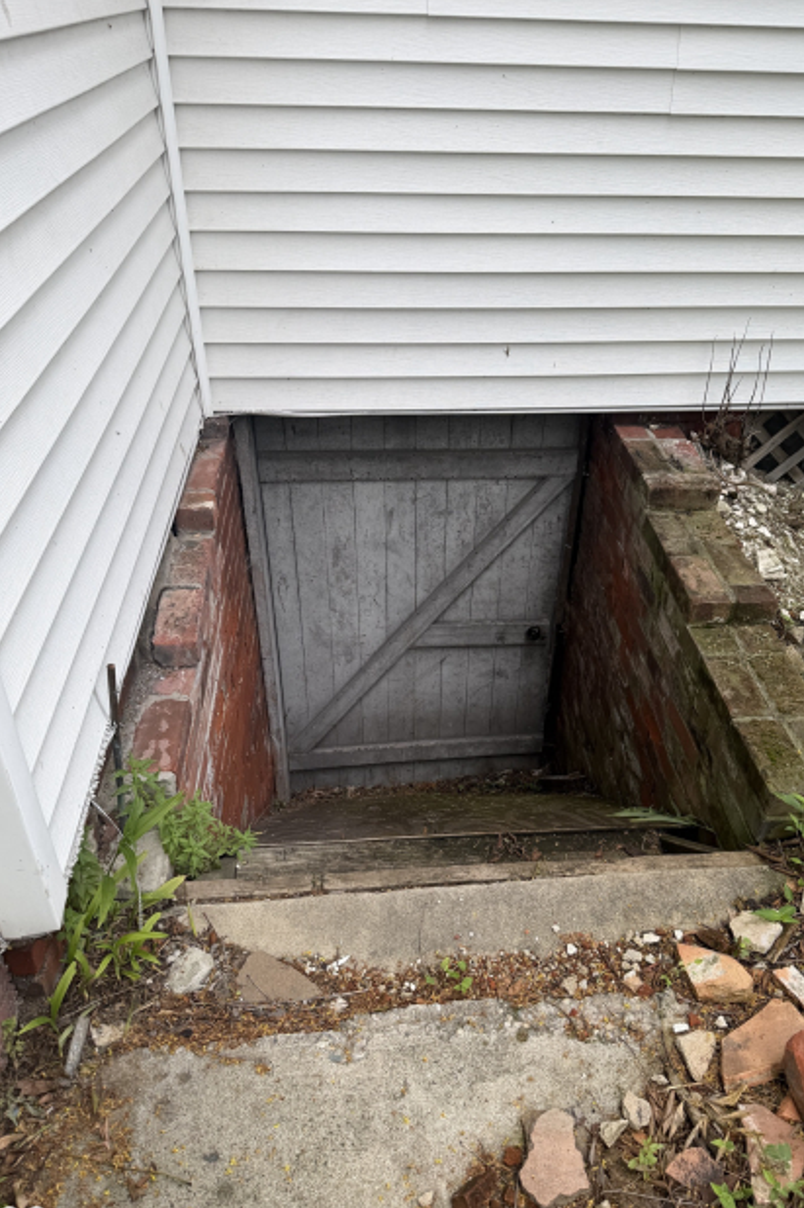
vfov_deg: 67.4
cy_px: 604
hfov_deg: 47.8
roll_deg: -2.0
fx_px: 905
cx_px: 462
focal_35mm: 27
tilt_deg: -33.8
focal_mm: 6.76
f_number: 1.78
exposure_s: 1/539
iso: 80
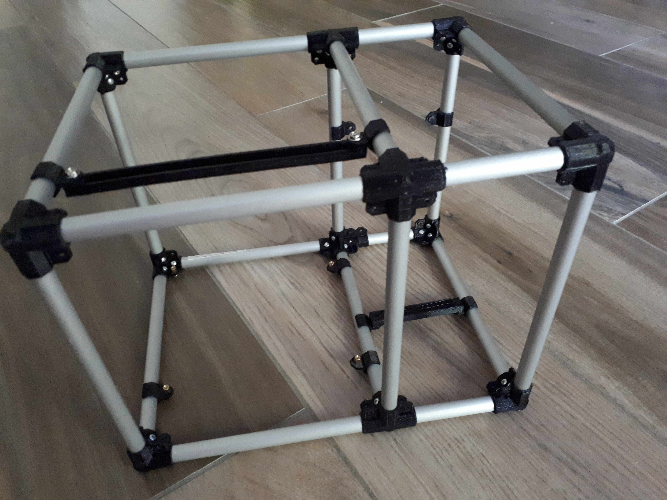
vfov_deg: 51.4
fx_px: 520
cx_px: 334
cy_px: 250
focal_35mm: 27
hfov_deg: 65.3
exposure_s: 1/17
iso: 640
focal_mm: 3.6
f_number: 1.9
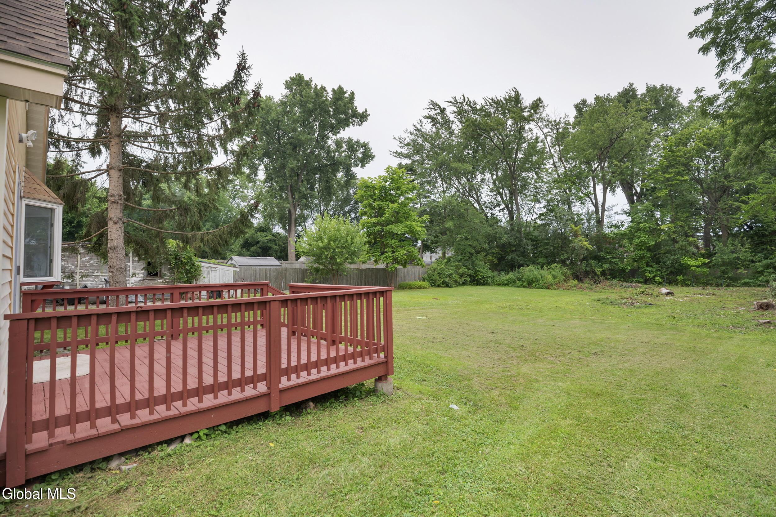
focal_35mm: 16
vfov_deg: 73.8
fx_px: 345
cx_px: 388
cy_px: 258
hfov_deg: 96.7
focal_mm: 16
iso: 250
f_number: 4
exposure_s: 1/250
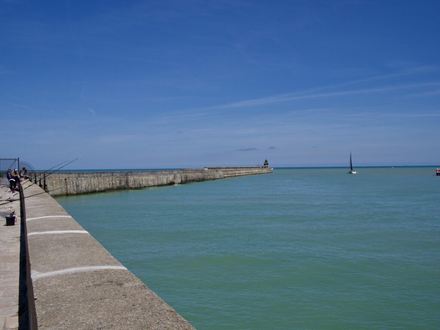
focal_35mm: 34
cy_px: 165
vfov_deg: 41.8
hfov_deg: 54.0
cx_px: 220
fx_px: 432
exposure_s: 1/640
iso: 200
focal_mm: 17
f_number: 9
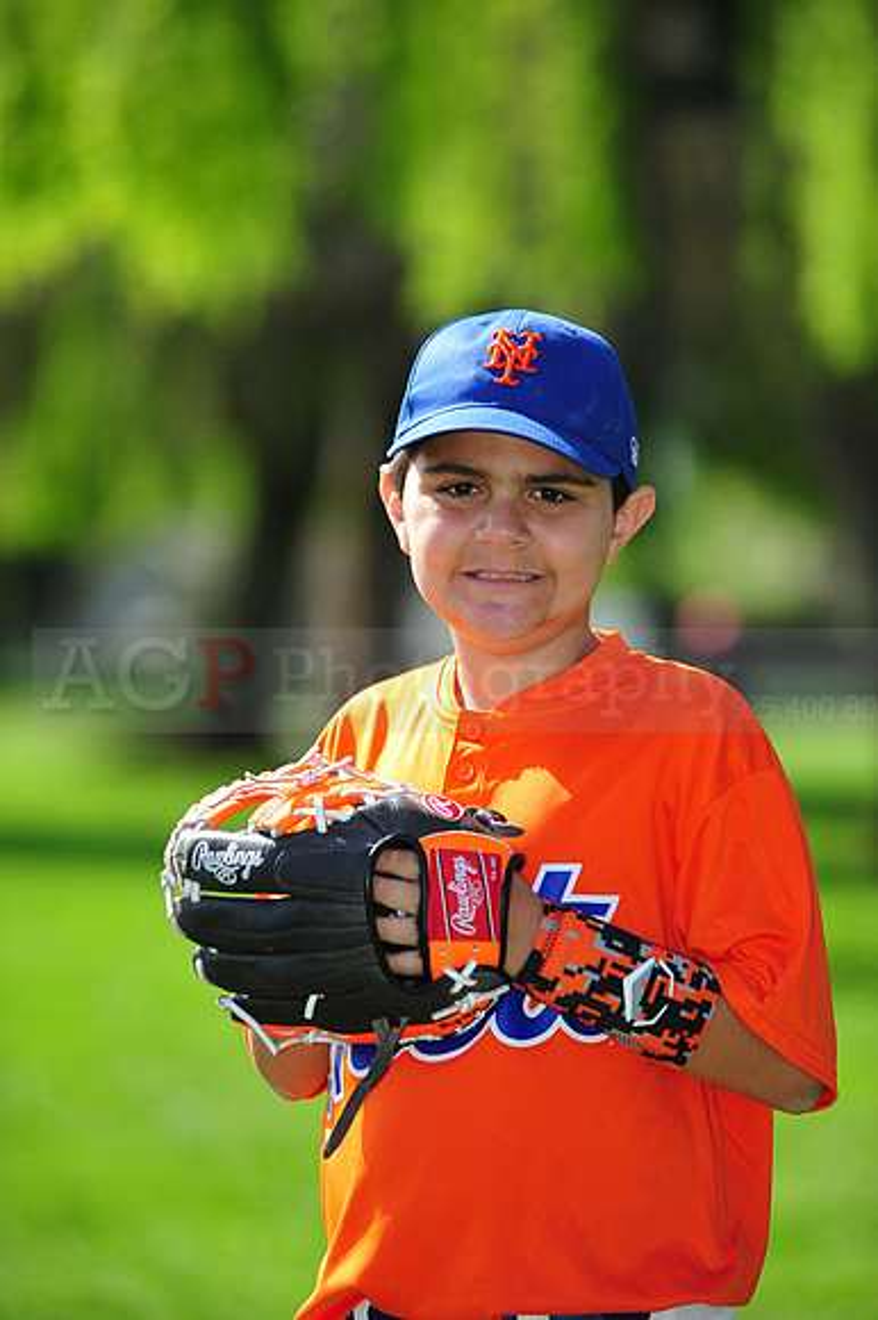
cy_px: 660
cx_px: 439
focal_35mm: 200
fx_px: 7325
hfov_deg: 6.9
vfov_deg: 10.3
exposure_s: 1/800
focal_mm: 200
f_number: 4.5
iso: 200
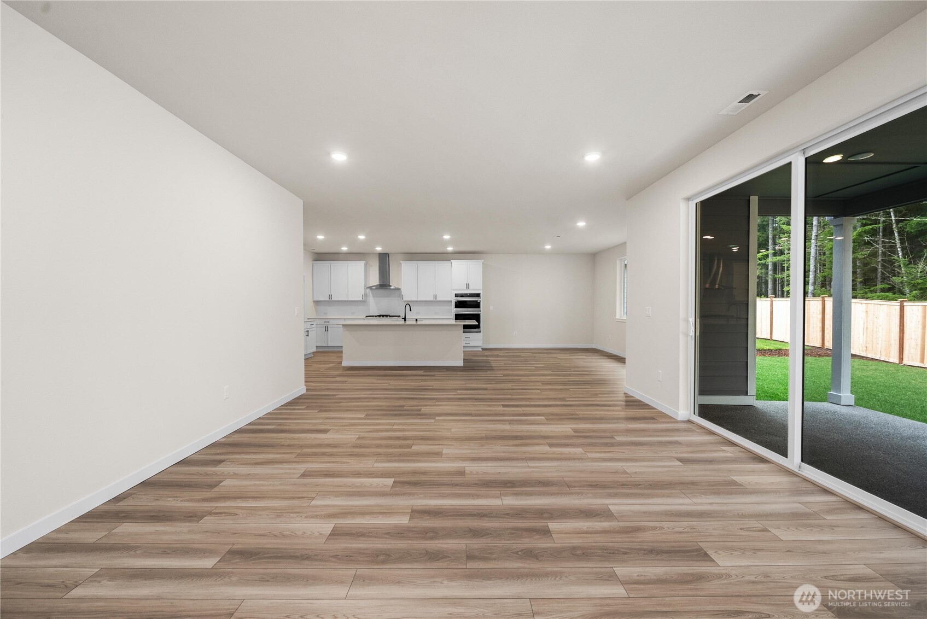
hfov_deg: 108.3
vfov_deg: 85.5
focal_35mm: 13
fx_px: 335
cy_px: 310
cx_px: 464
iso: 160
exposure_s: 1/60
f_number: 7.1
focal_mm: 13
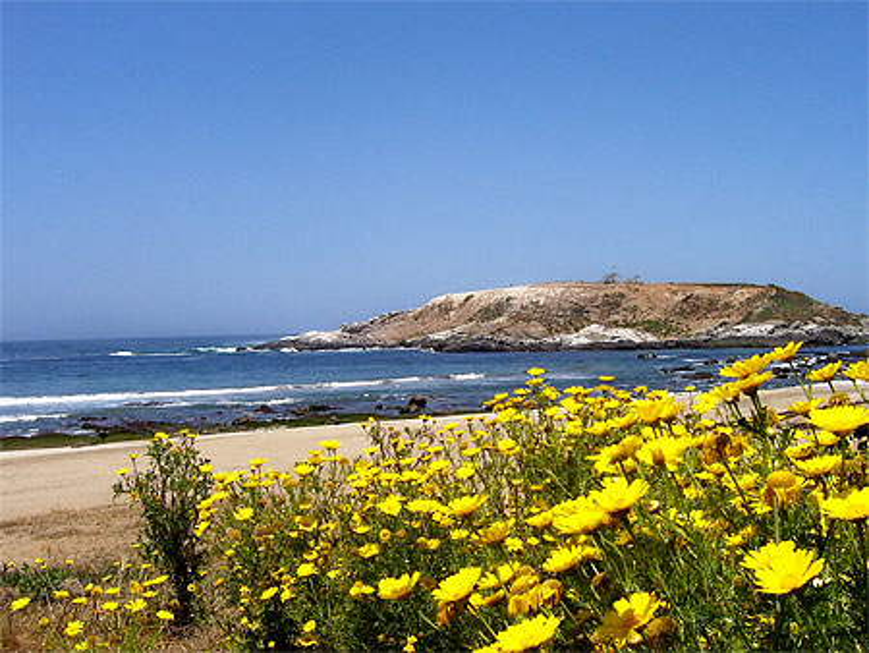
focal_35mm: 42
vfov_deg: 34.4
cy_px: 326
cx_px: 434
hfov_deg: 44.8
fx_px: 1055
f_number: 5.6
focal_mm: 7
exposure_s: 1/750
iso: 80
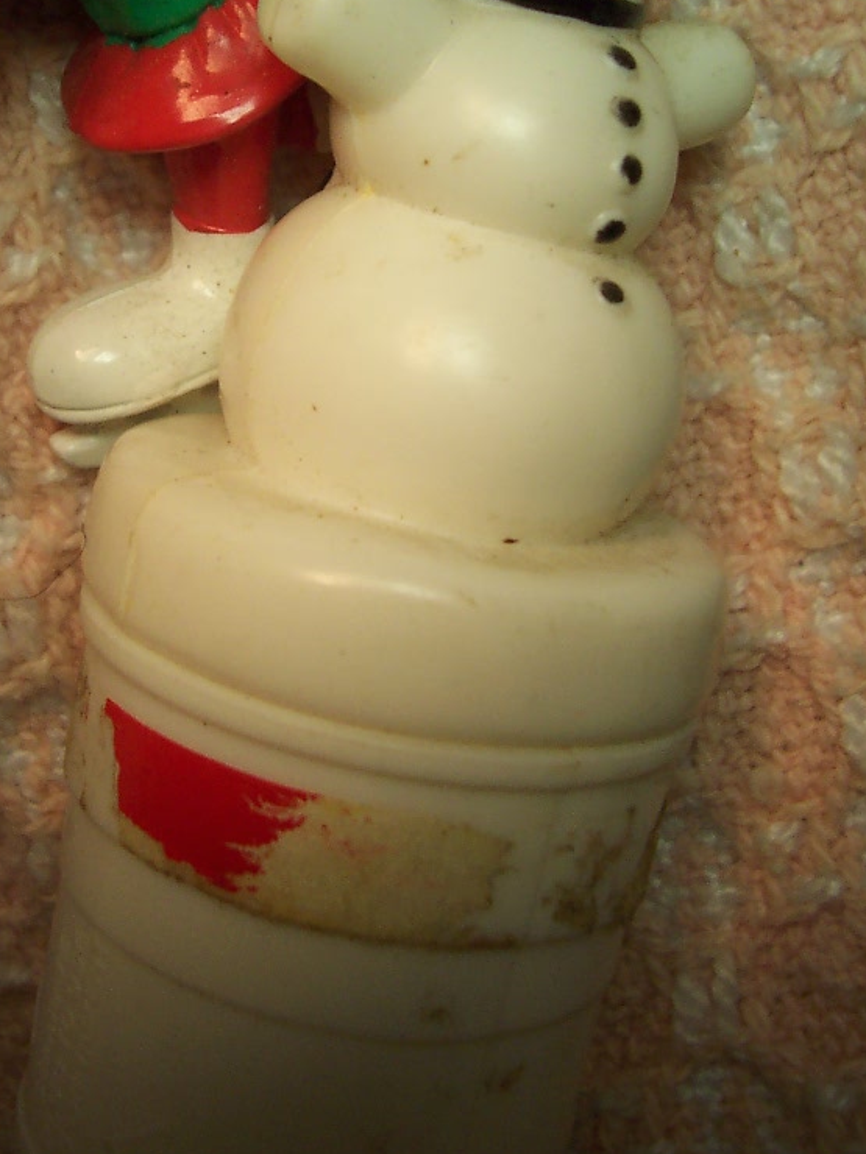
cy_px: 288
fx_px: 2001
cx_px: 328
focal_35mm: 60
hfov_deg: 24.4
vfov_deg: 31.6
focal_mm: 5.6
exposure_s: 1/90
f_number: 2.8
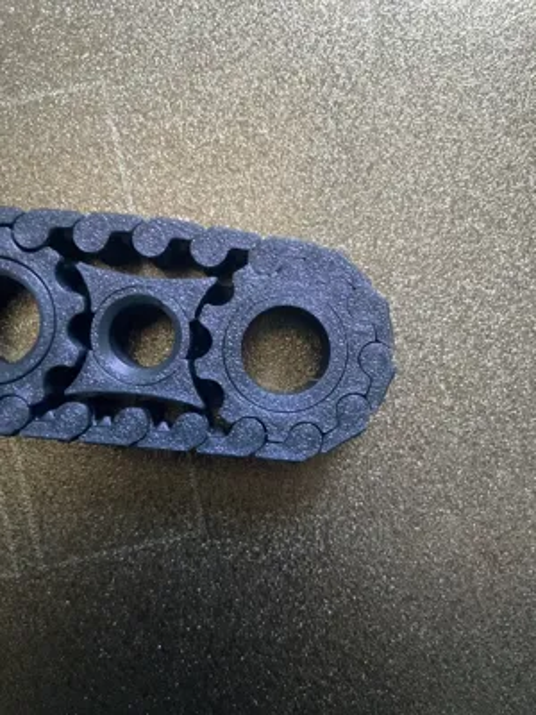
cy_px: 358
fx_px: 537
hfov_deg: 53.1
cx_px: 268
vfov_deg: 67.3
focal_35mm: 26
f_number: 1.6
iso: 500
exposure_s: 1/42
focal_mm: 4.2
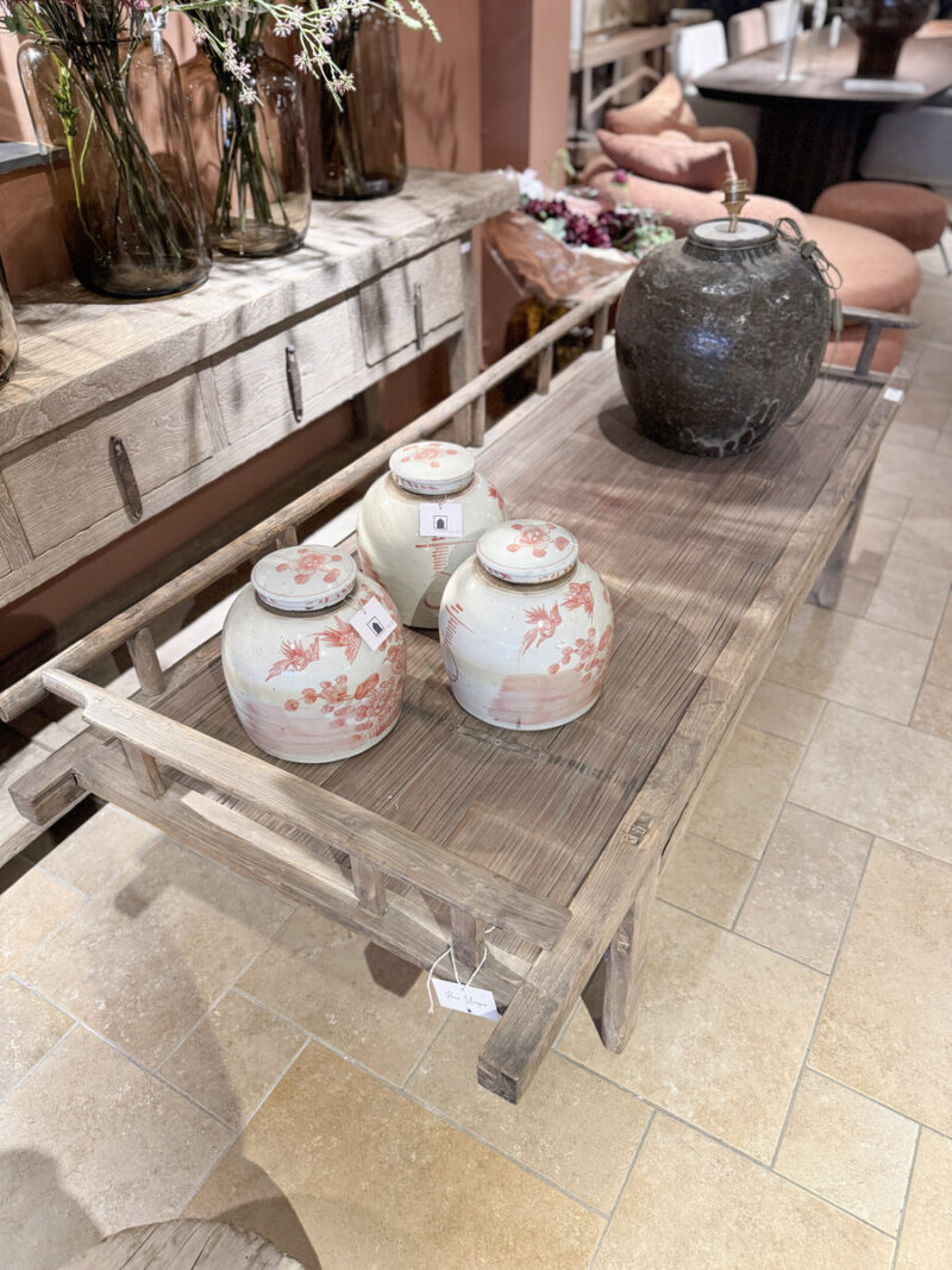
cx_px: 476
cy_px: 635
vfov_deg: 71.6
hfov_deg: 56.8
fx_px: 880
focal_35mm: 24
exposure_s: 1/50
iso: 320
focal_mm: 6.76
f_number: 1.78
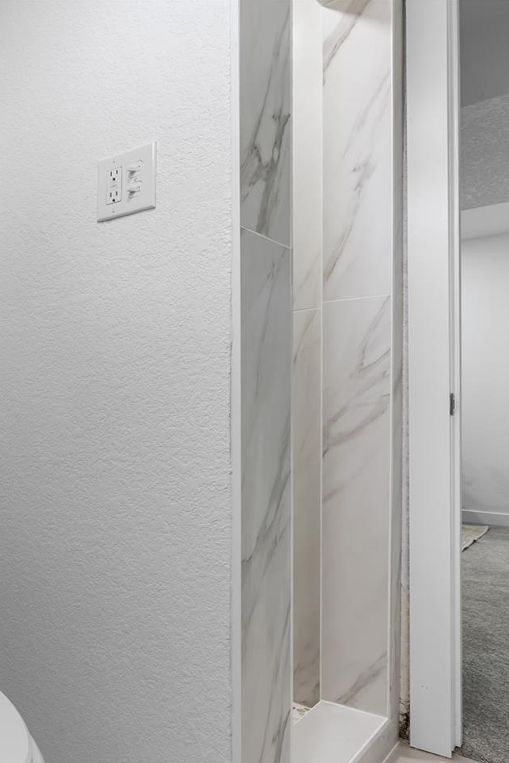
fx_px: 573
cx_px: -82
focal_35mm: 27
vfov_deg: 67.1
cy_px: 427
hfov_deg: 37.7
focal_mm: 16
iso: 200
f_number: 8
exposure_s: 1/2.5
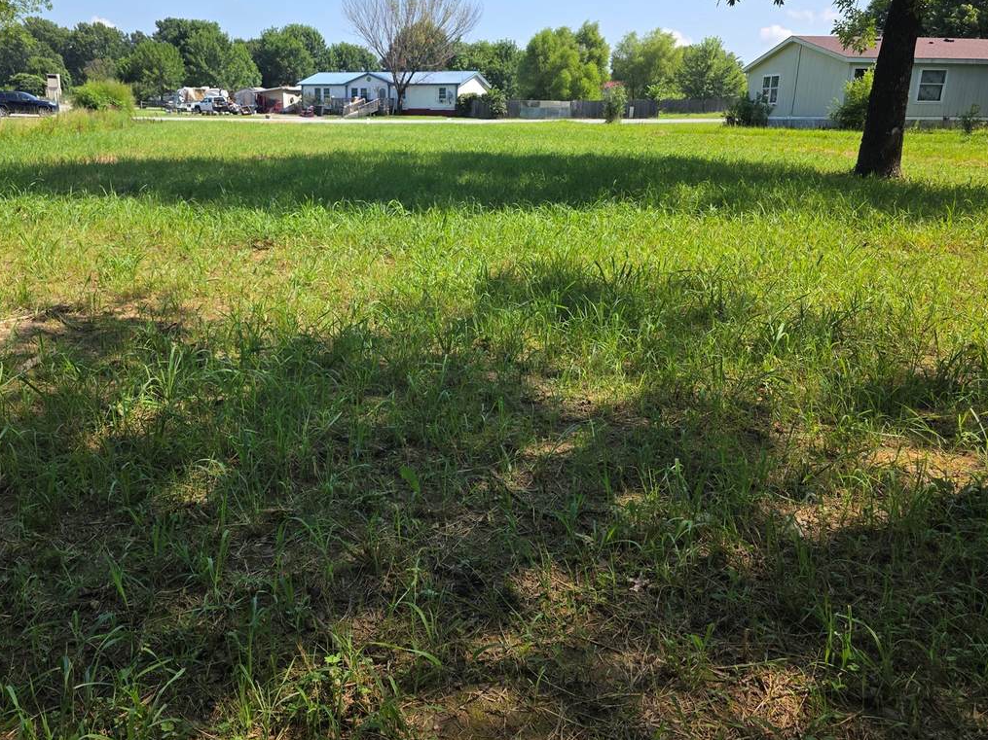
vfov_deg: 48.2
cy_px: 354
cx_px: 395
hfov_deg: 61.1
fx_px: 828
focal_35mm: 29
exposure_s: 1/2866
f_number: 1.7
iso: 80
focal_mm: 6.3
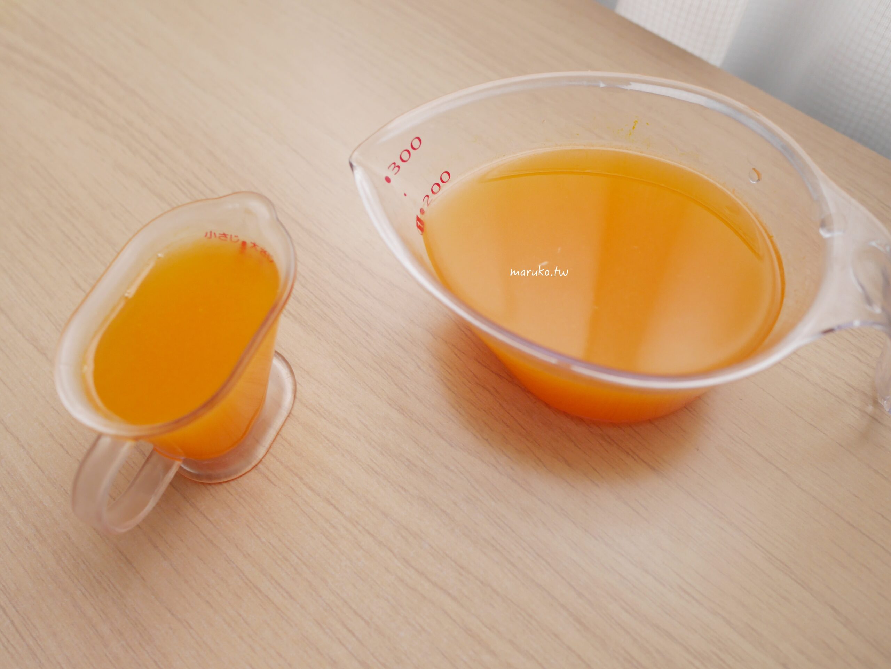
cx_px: 446
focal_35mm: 30
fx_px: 772
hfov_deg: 59.9
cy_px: 334
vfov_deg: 46.8
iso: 500
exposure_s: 1/60
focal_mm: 15
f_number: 2.8
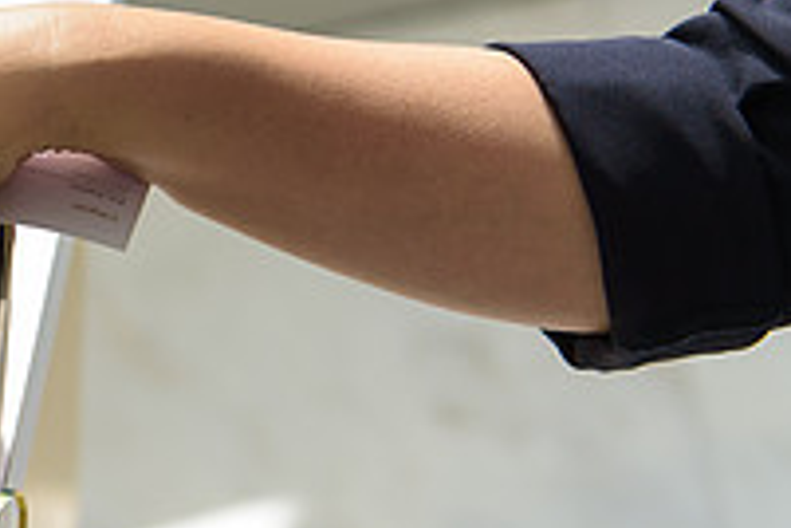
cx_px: -248
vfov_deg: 10.5
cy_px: 148
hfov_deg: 15.0
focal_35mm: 130
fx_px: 2856
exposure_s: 1/640
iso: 200
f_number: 3.2
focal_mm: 45
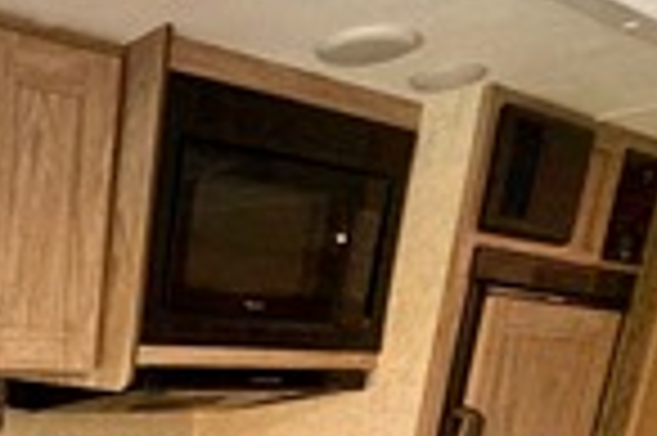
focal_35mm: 40
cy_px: 530
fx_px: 729
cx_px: -58
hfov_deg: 39.9
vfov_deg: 28.7
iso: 200
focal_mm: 2.22
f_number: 2.2
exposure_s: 1/121
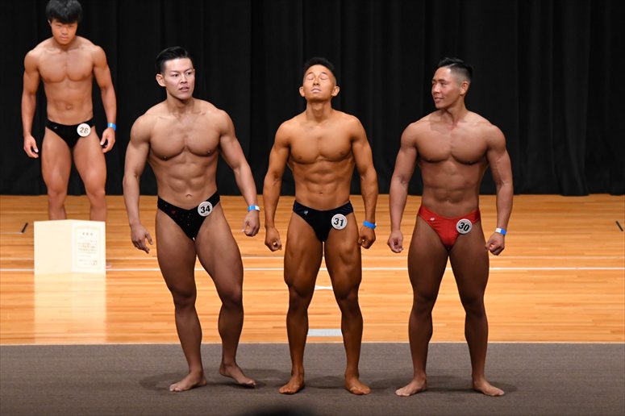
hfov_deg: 9.2
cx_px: 312
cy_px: 208
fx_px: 3904
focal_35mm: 225
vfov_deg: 6.1
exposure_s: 1/400
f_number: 5.6
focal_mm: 150
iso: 4000
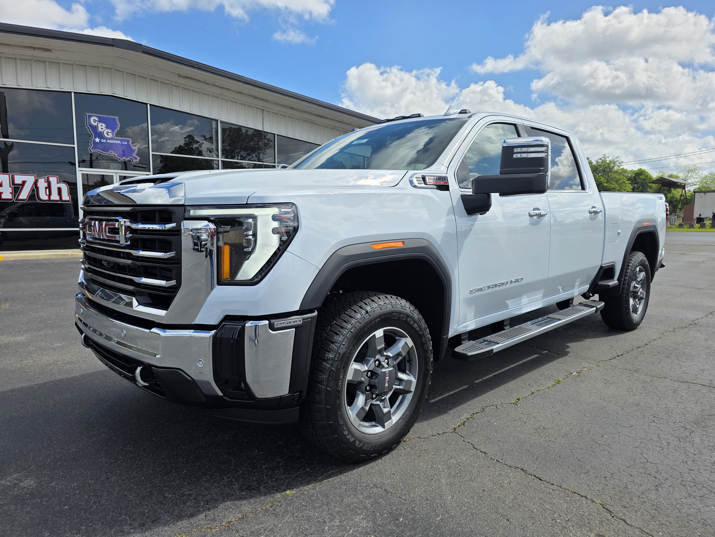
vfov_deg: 58.9
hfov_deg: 73.9
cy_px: 268
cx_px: 358
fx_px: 475
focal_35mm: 23
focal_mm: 6.3
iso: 80
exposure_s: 1/6150
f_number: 1.7
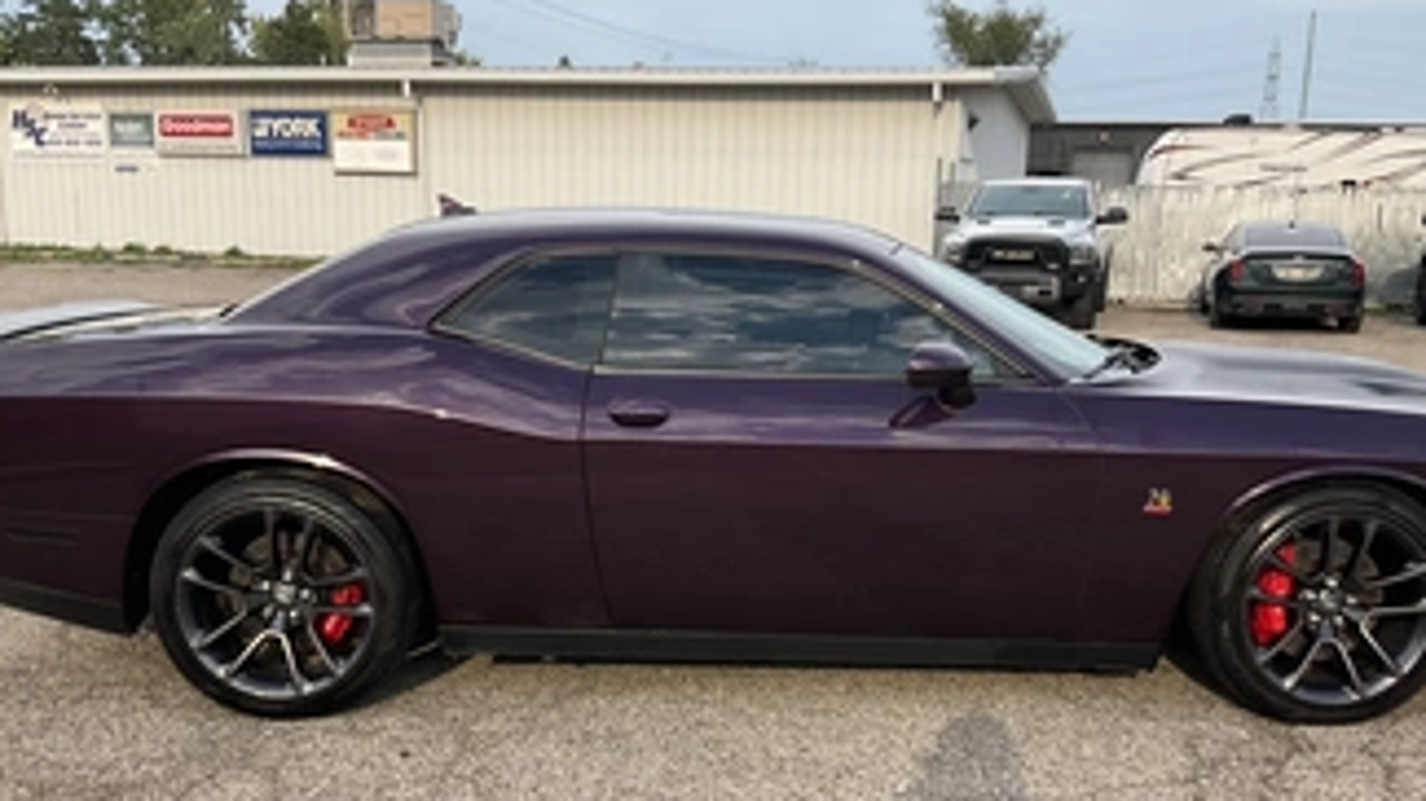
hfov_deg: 51.6
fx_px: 1474
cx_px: 748
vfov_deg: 30.1
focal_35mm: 39
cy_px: 568
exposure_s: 1/781
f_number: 1.8
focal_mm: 3
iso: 25
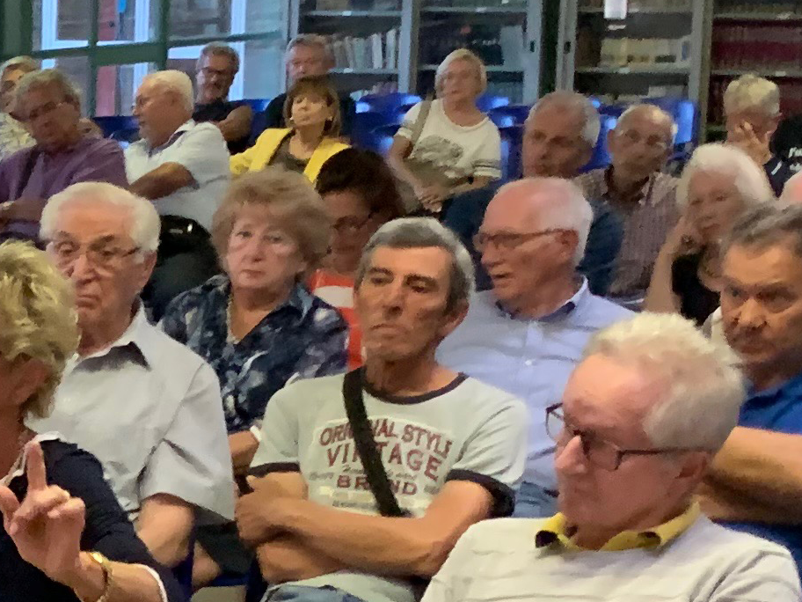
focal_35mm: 115
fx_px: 2664
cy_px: 461
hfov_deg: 16.4
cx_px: -167
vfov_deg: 12.8
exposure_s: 1/33
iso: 320
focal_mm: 4.25
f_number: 1.8
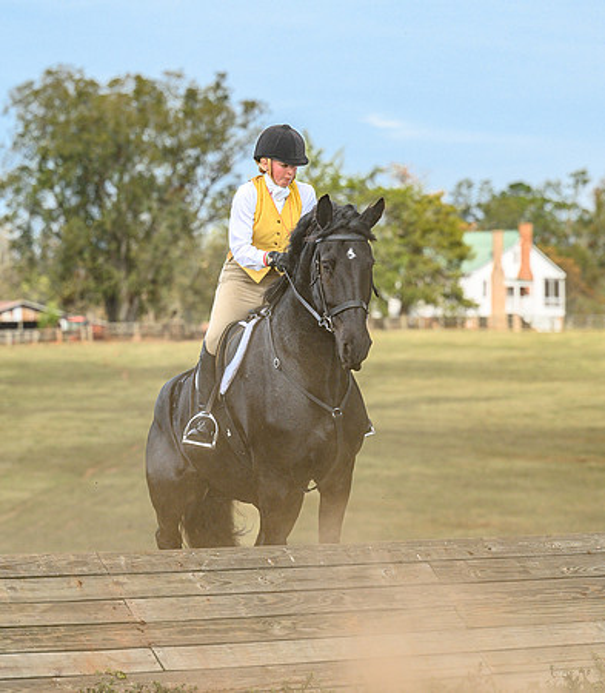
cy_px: 376
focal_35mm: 209
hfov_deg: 7.8
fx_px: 4451
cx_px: 357
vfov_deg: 8.9
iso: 400
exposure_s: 1/1000
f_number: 3.5
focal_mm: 120
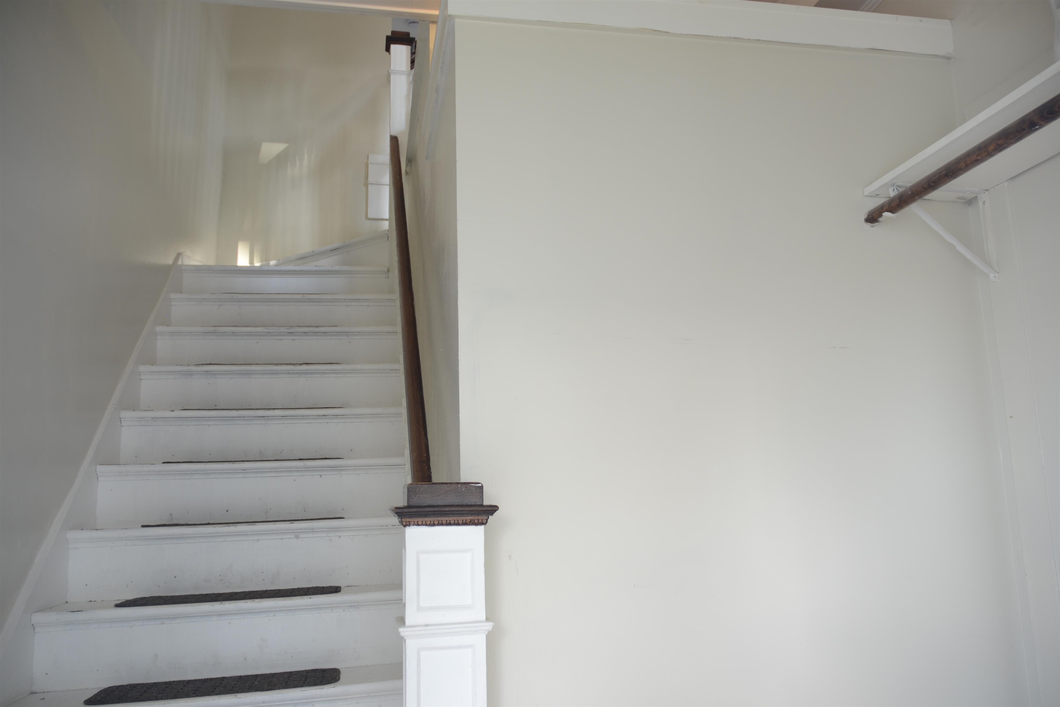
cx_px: 530
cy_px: 354
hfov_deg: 67.4
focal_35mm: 27
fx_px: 795
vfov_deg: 47.9
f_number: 3.5
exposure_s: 1/4
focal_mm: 18
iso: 100
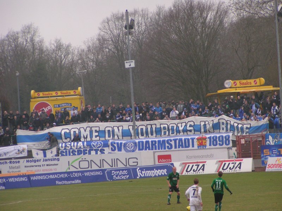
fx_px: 1923
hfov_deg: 8.4
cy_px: 106
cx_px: 141
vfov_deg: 6.3
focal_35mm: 236
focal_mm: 36.1
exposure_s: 1/250
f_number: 3.5
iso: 100
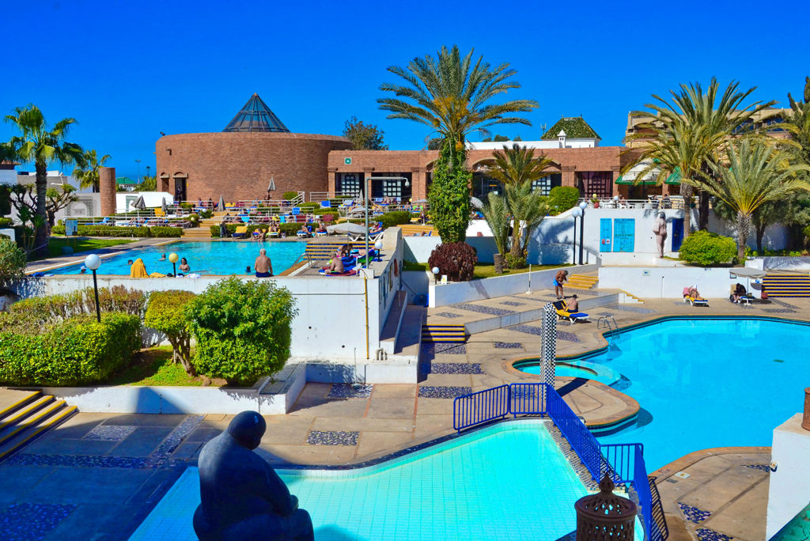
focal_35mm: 33
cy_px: 270
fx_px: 743
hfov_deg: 57.2
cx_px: 405
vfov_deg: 40.0
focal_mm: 22
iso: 320
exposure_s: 1/640
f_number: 11
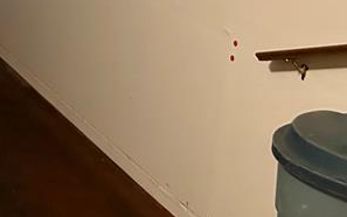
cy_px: -69
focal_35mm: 95
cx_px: -223
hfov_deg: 18.4
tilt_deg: -10.1
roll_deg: -0.3
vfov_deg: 13.3
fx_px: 899
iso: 500
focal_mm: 5.7
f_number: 1.5
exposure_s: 1/40
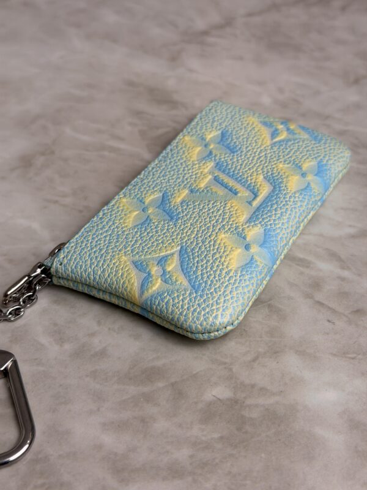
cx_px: 184
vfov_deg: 39.7
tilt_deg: -43.7
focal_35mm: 48
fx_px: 679
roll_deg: +1.1
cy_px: 245
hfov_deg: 30.3
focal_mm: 6.76
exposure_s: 1/316
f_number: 1.78
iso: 64
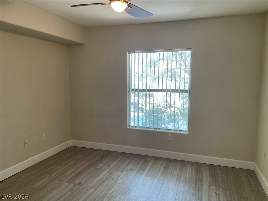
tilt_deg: -6.5
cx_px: 134
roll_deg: -0.4
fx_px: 201
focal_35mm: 26
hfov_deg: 67.3
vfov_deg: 53.1
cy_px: 100
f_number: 1.6
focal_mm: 4.2
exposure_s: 1/120
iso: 80
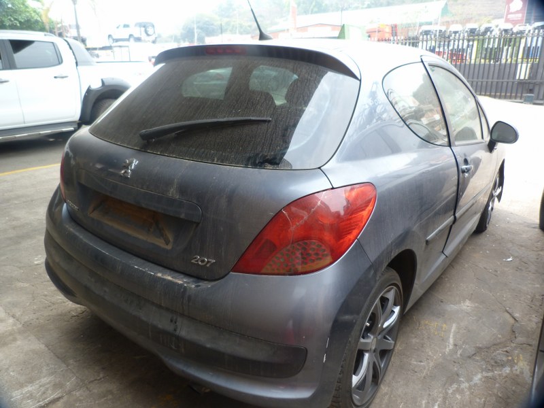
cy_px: 204
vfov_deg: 54.9
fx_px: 393
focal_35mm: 25
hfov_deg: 69.4
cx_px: 272
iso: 80
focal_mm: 4.5
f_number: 2.8
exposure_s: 1/60
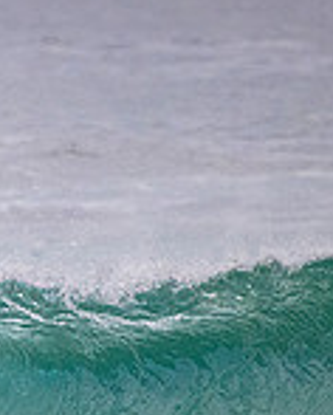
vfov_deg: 0.7
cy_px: 397
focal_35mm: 2964
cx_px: -316
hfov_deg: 0.5
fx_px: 36439
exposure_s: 1/1250
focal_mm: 800
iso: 3600
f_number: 11
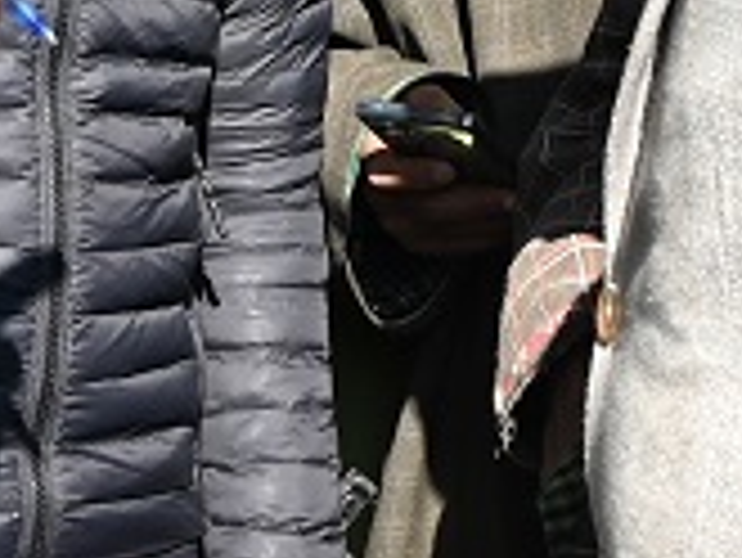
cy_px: -146
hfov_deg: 11.9
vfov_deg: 8.9
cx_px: 27
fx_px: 3539
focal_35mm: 165
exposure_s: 1/250
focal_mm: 21.5
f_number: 5.6
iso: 100
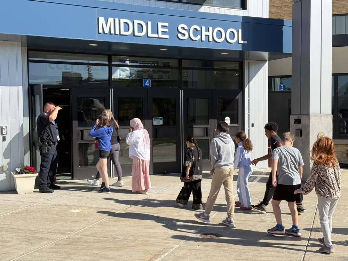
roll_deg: +2.4
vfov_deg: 30.3
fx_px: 483
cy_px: 130
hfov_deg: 39.7
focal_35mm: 48
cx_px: 174
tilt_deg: -1.1
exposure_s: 1/3891
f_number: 1.78
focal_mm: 6.76
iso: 64
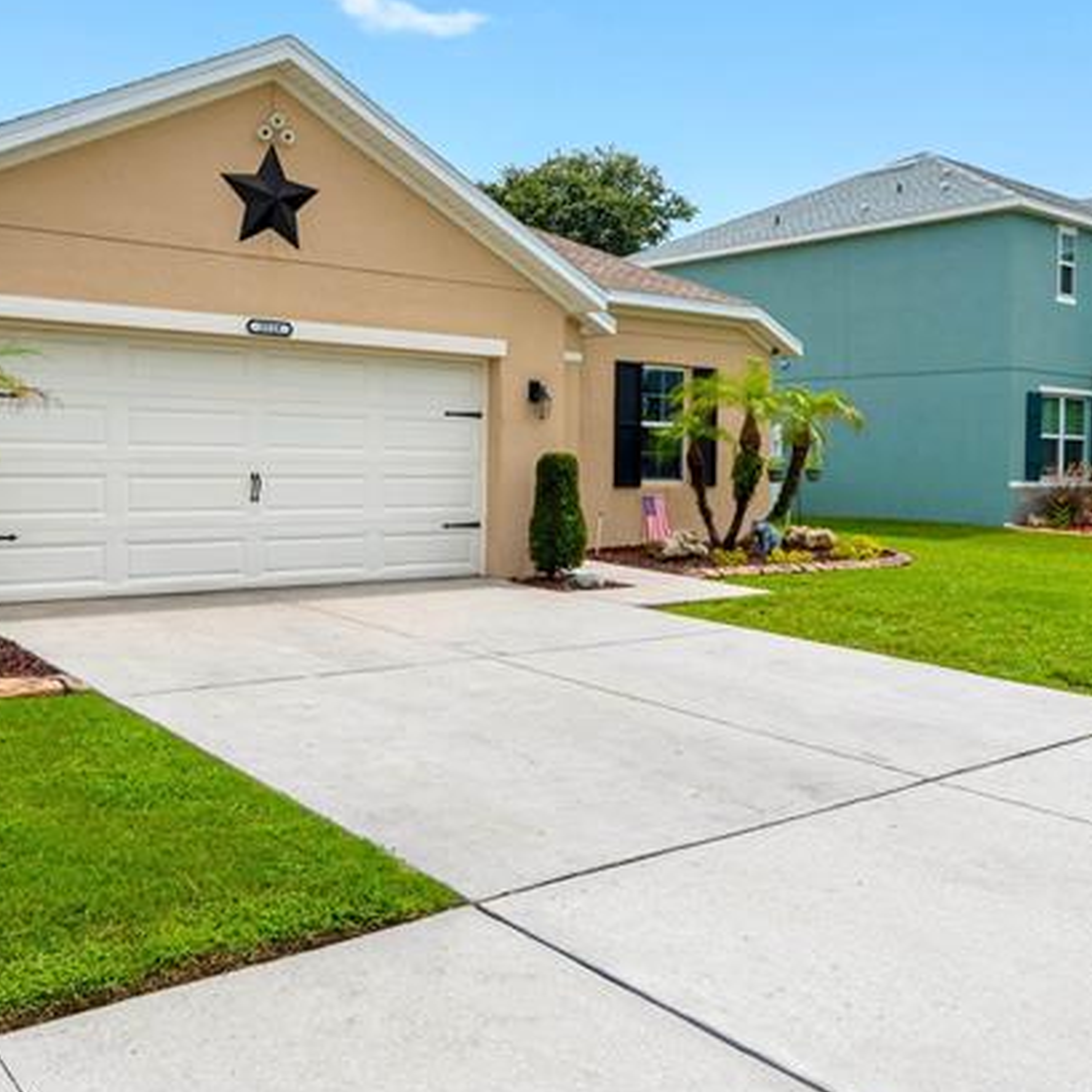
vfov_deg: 48.2
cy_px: 454
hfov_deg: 48.4
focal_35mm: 34
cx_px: 513
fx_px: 1213
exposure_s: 1/100
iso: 125
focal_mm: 16
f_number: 11
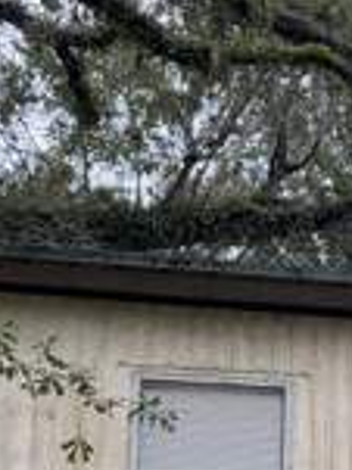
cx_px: 567
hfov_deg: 13.4
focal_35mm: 102
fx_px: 1385
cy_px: 495
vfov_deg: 18.6
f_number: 1.78
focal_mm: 6.76
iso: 80
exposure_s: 1/203
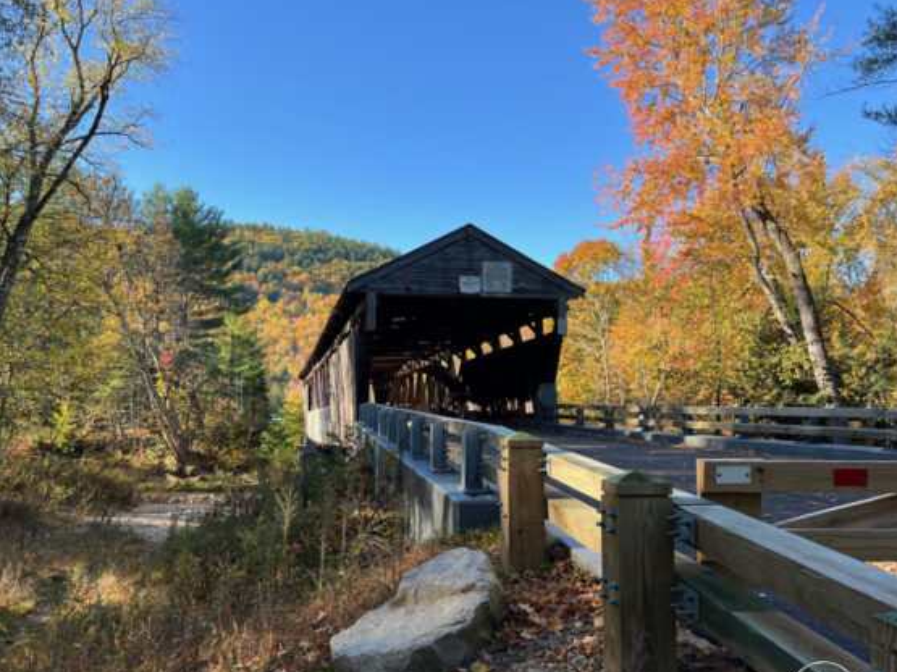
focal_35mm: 30
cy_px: 372
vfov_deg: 46.7
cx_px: 412
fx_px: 777
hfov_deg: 59.9
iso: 50
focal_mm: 5.7
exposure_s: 1/1079
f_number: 1.5
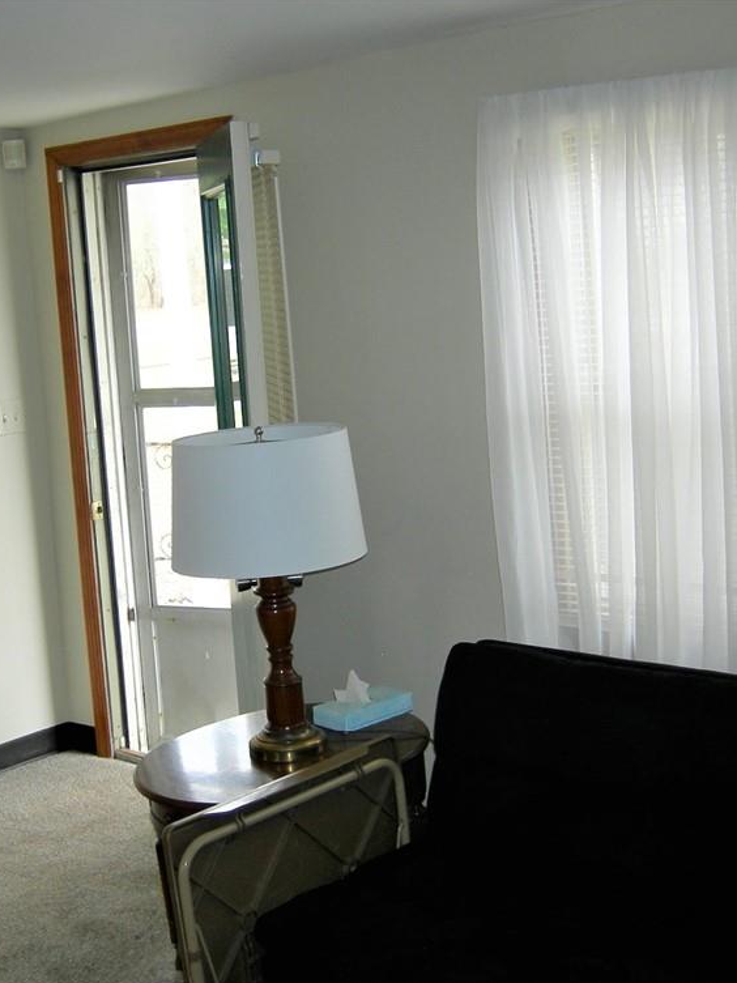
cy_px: 499
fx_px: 1391
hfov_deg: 29.6
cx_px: 277
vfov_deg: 38.9
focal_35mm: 49
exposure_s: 1/30
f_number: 2.7
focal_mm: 7.5
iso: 64
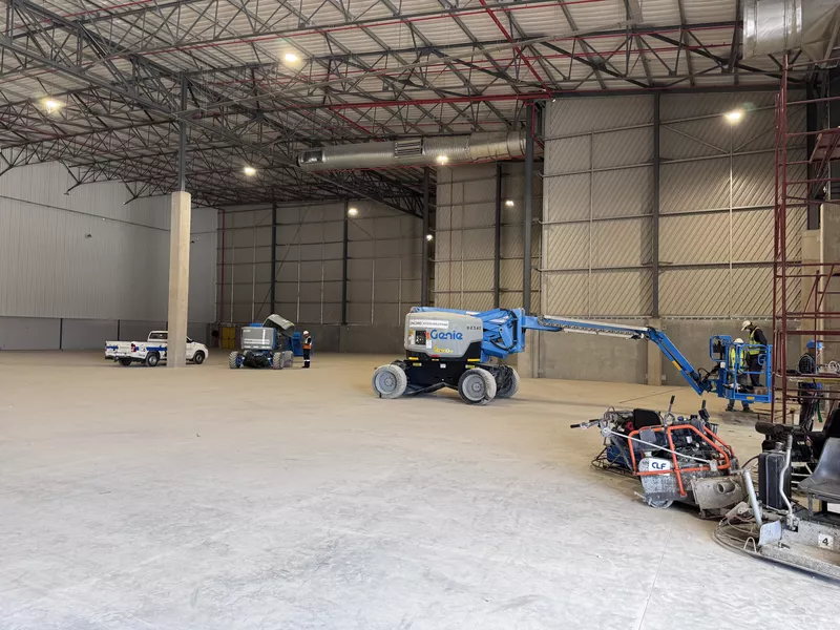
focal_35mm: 24
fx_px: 582
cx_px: 420
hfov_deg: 71.6
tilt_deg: +0.6
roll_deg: +0.3
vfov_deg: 56.8
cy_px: 315
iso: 160
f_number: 1.78
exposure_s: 1/121
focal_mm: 6.76
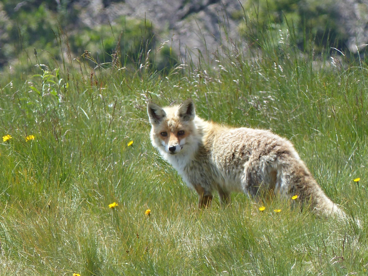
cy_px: 138
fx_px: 12757
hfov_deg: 1.7
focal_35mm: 1200
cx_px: 184
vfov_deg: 1.2
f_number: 5.6
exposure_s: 1/200
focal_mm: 108
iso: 100
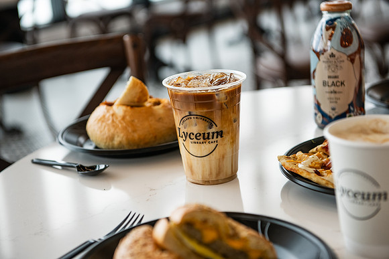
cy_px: 130
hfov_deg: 28.8
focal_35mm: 70
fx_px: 757
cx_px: 194
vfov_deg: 19.5
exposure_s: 1/200
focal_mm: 70
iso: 640
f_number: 4
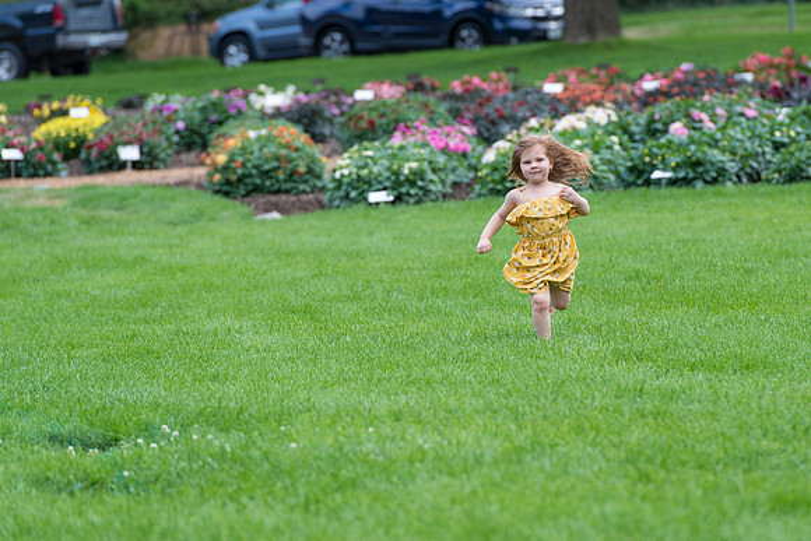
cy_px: 219
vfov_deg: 5.6
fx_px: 5539
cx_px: 497
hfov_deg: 8.4
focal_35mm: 246
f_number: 5
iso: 200
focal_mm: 200
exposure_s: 1/250
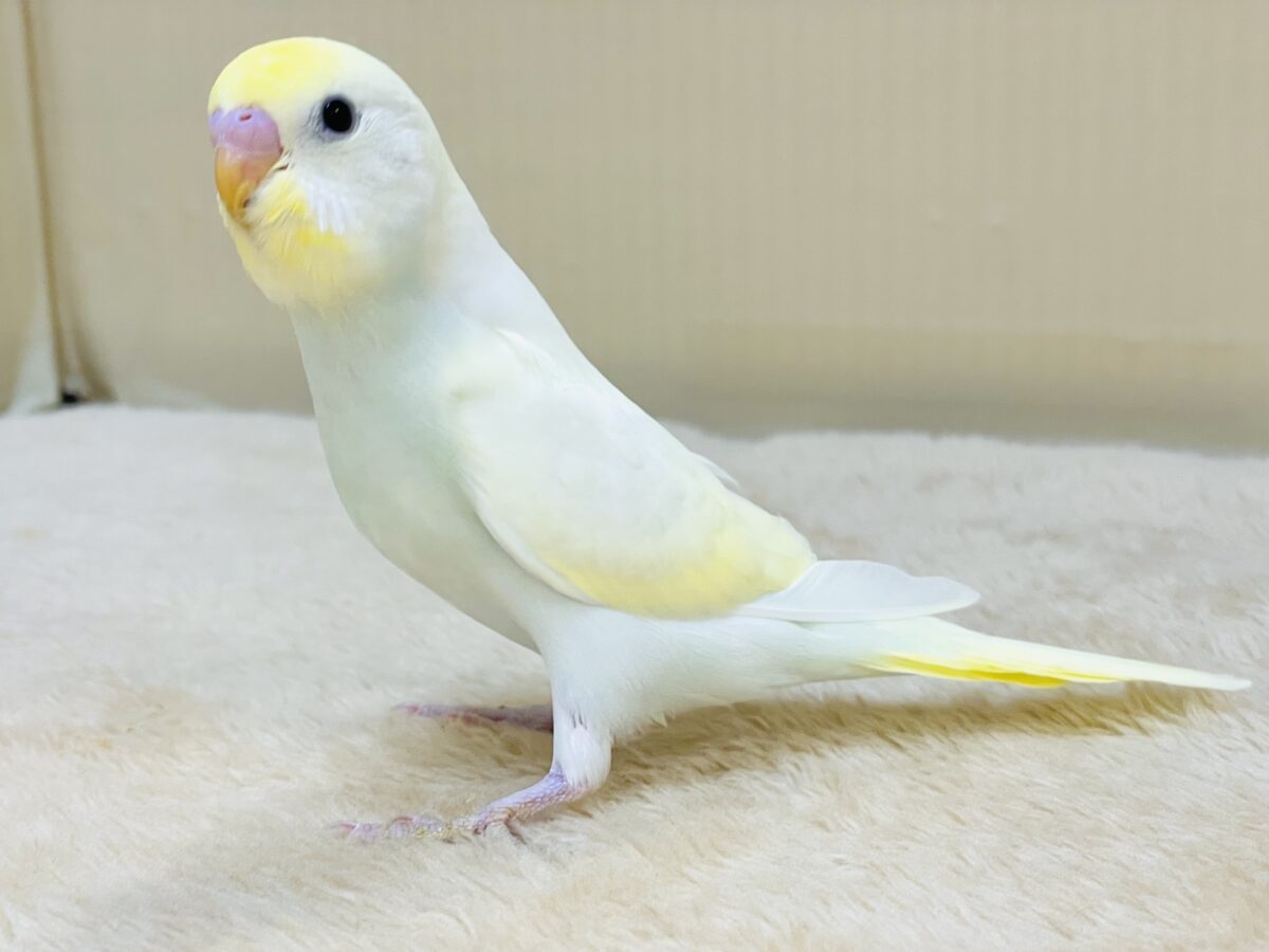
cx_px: 634
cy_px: 476
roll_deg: +1.6
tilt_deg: -13.6
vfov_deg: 28.0
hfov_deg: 36.8
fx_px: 1906
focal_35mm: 52
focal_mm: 6
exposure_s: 1/99
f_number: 2
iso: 64
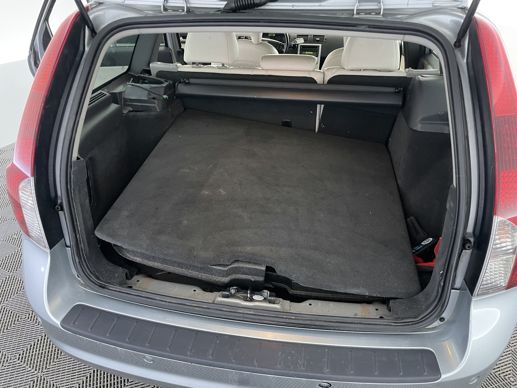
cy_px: 194
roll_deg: -0.2
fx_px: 388
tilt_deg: -29.1
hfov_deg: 67.3
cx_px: 258
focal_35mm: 26
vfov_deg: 53.1
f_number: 1.6
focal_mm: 4.2
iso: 640
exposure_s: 1/31
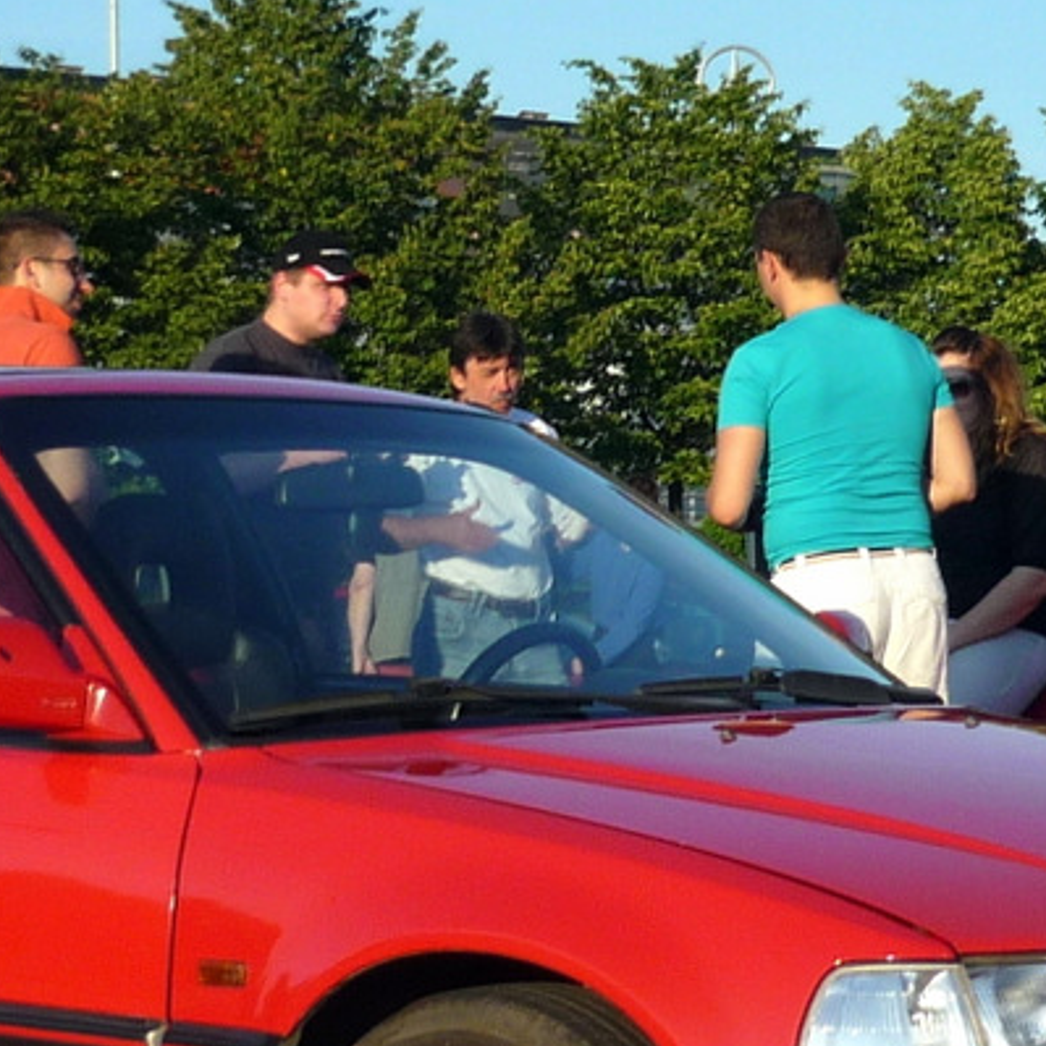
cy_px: 309
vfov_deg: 14.9
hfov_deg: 14.9
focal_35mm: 117
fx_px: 4000
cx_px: 634
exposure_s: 1/125
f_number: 8
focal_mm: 5.5
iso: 100
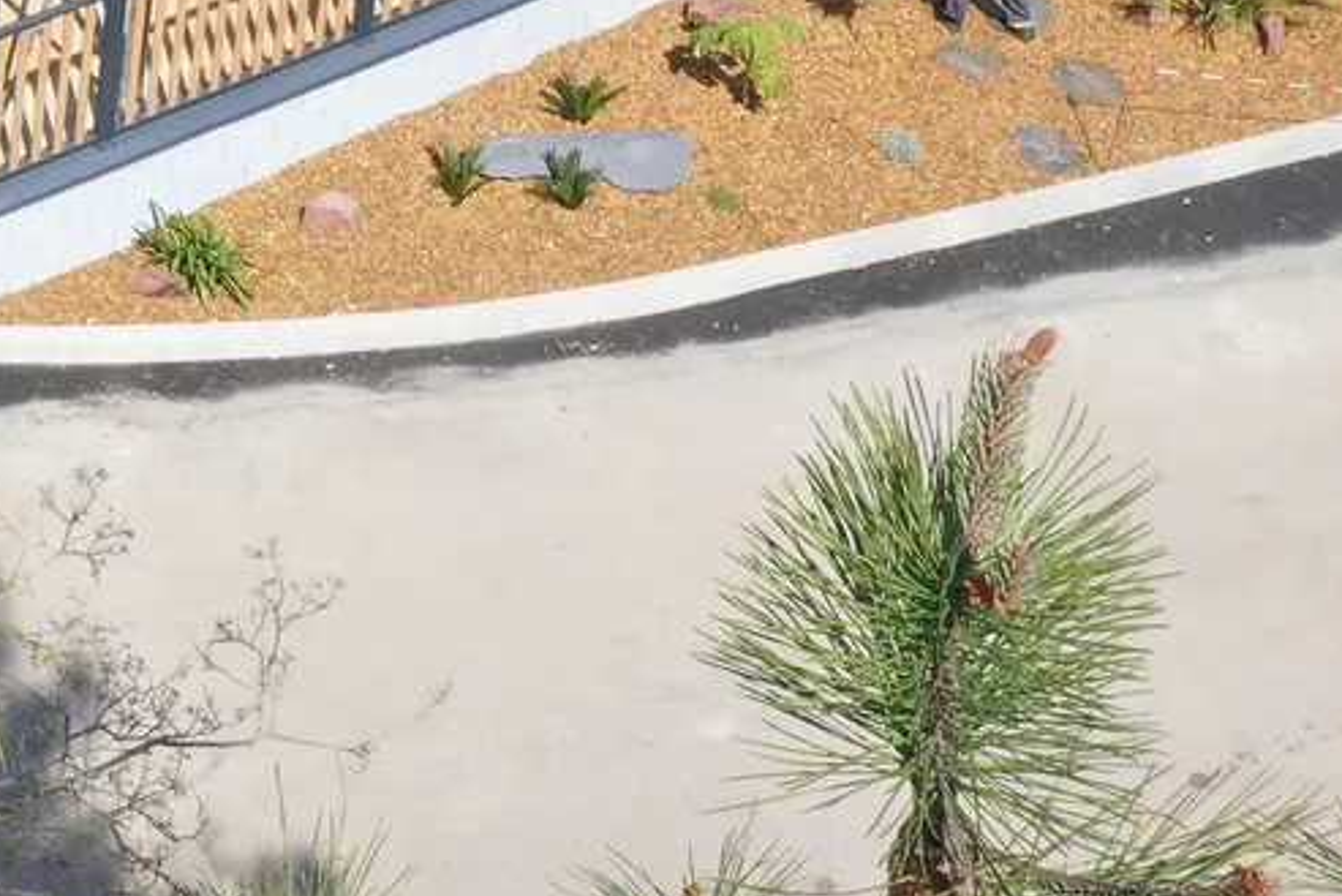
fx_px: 4064
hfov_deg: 17.0
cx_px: -675
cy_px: -817
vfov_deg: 11.5
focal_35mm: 109
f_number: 5.6
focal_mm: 10.26
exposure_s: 1/400
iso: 100
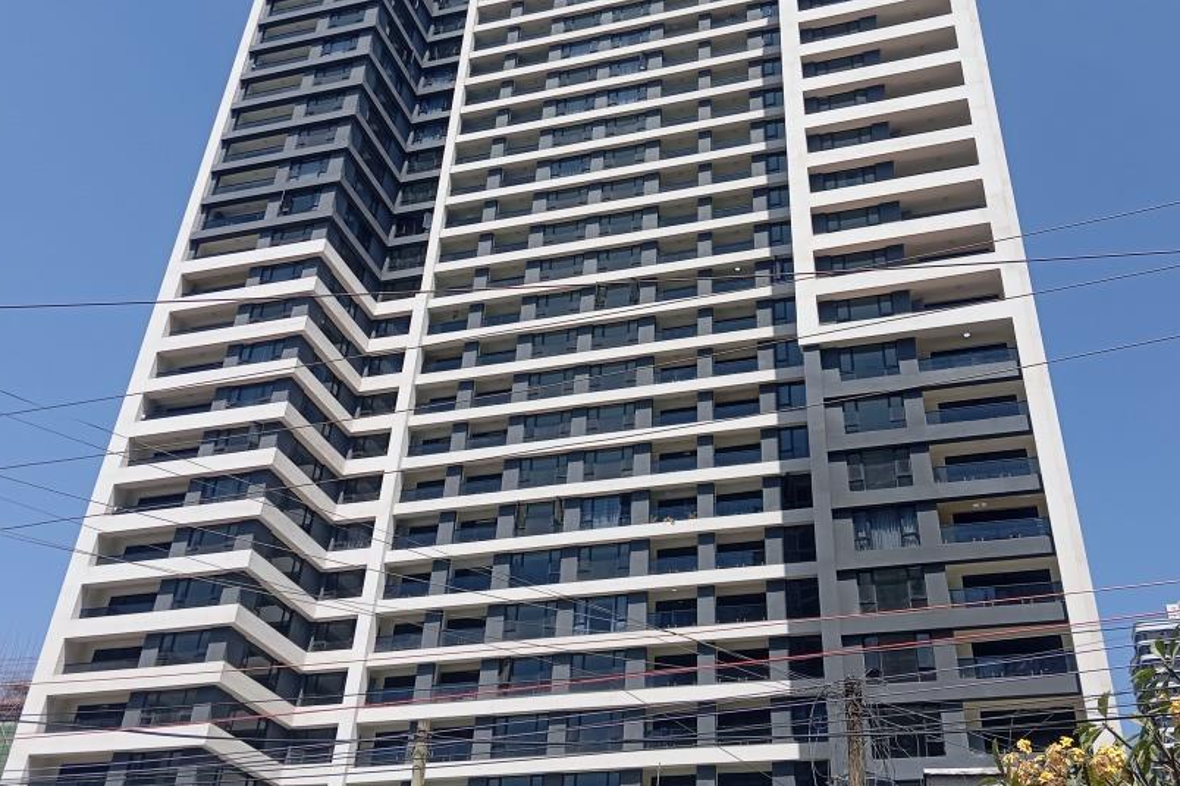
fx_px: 1213
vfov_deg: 35.9
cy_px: 327
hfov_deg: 51.8
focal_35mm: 37
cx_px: 640
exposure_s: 1/669
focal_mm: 4.22
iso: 108
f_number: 1.8
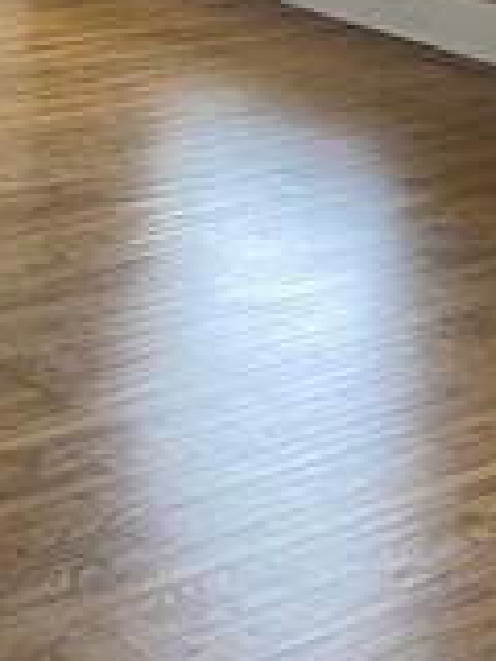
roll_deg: -1.9
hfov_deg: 12.6
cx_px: 58
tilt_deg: -12.8
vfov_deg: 16.5
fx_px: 2235
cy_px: 31
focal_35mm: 117
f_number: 1.8
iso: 160
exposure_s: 1/60
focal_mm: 3.99
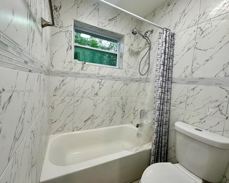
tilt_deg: -4.5
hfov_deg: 96.7
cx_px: 109
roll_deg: -4.3
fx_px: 102
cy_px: 91
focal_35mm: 15
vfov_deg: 84.0
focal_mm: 2.22
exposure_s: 1/120
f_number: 2.2
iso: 160
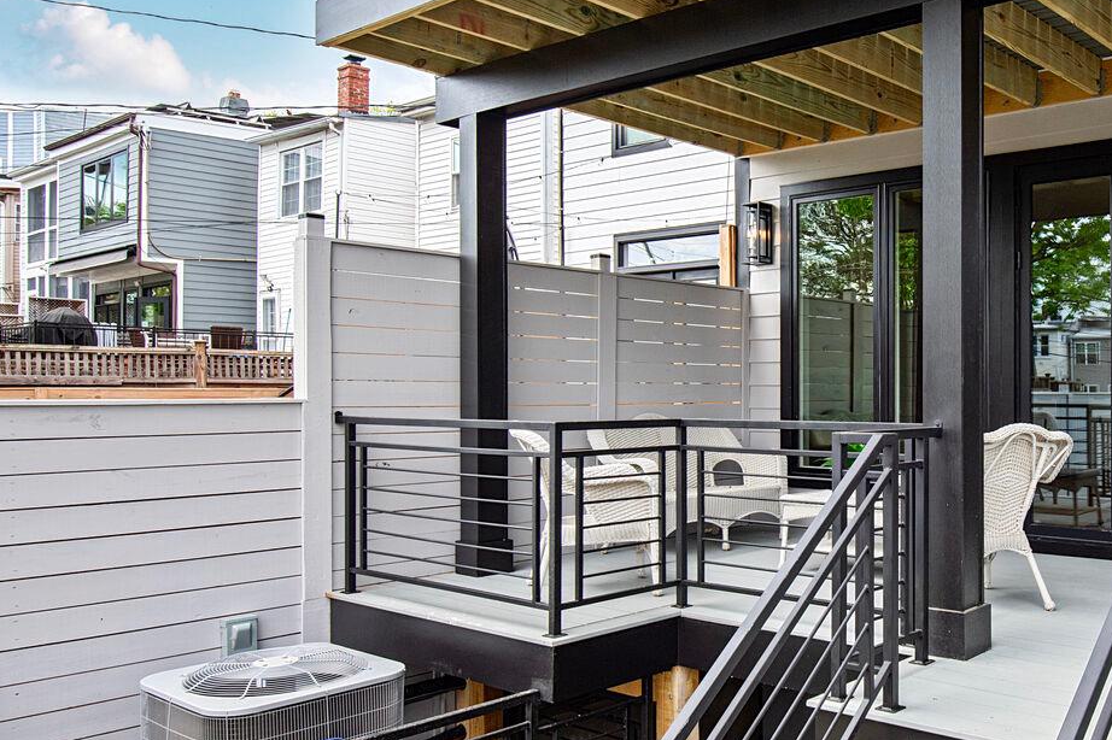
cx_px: 859
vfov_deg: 43.4
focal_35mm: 30
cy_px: 435
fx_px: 926
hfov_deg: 58.1
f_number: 8
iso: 400
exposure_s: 1/100
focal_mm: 16
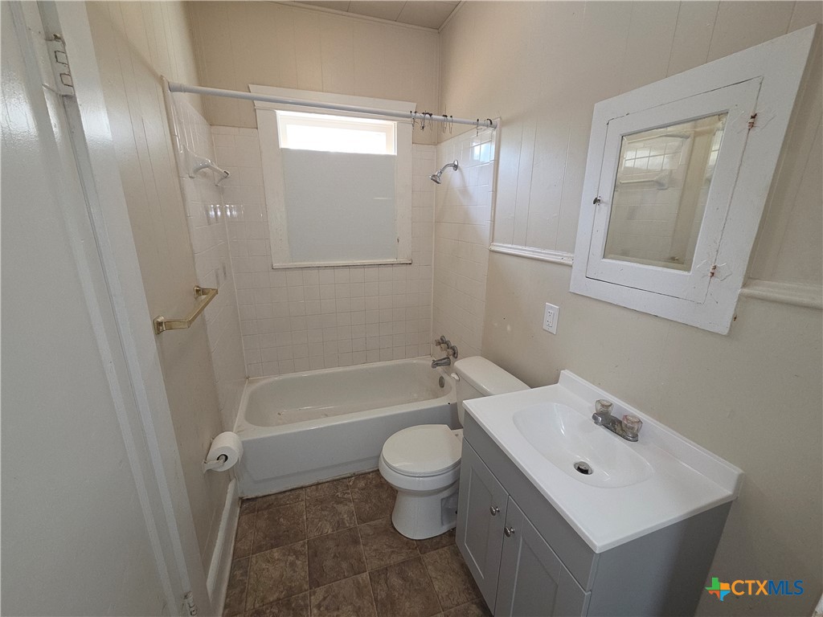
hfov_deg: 106.2
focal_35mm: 13
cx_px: 412
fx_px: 309
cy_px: 308
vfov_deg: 89.9
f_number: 2.2
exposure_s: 1/60
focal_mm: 2.2
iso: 80
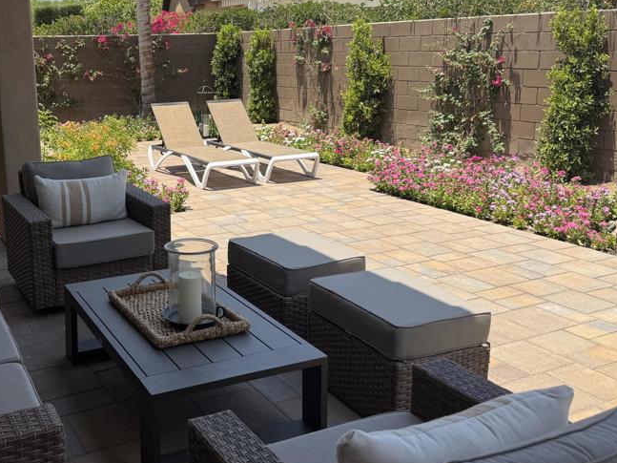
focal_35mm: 38
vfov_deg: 37.5
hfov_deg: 47.7
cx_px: 177
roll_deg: +1.6
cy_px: 172
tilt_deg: -9.8
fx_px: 677
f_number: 1.78
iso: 80
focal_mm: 6.76
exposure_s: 1/3279
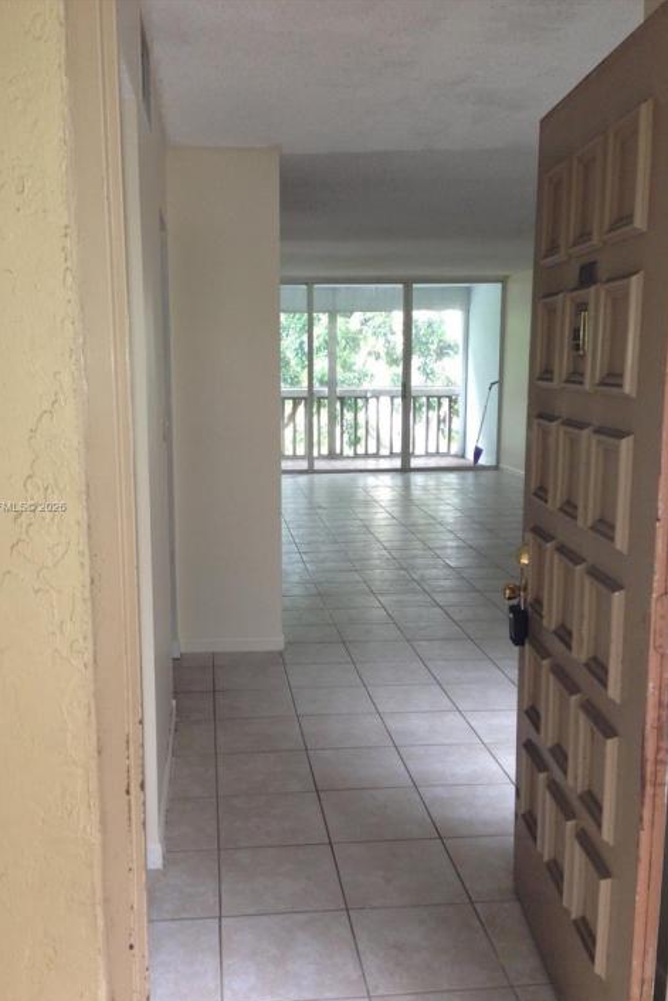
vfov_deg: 54.4
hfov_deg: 37.8
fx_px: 974
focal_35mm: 35
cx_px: 291
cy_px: 508
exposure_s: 1/20
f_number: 2.4
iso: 80
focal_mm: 4.13
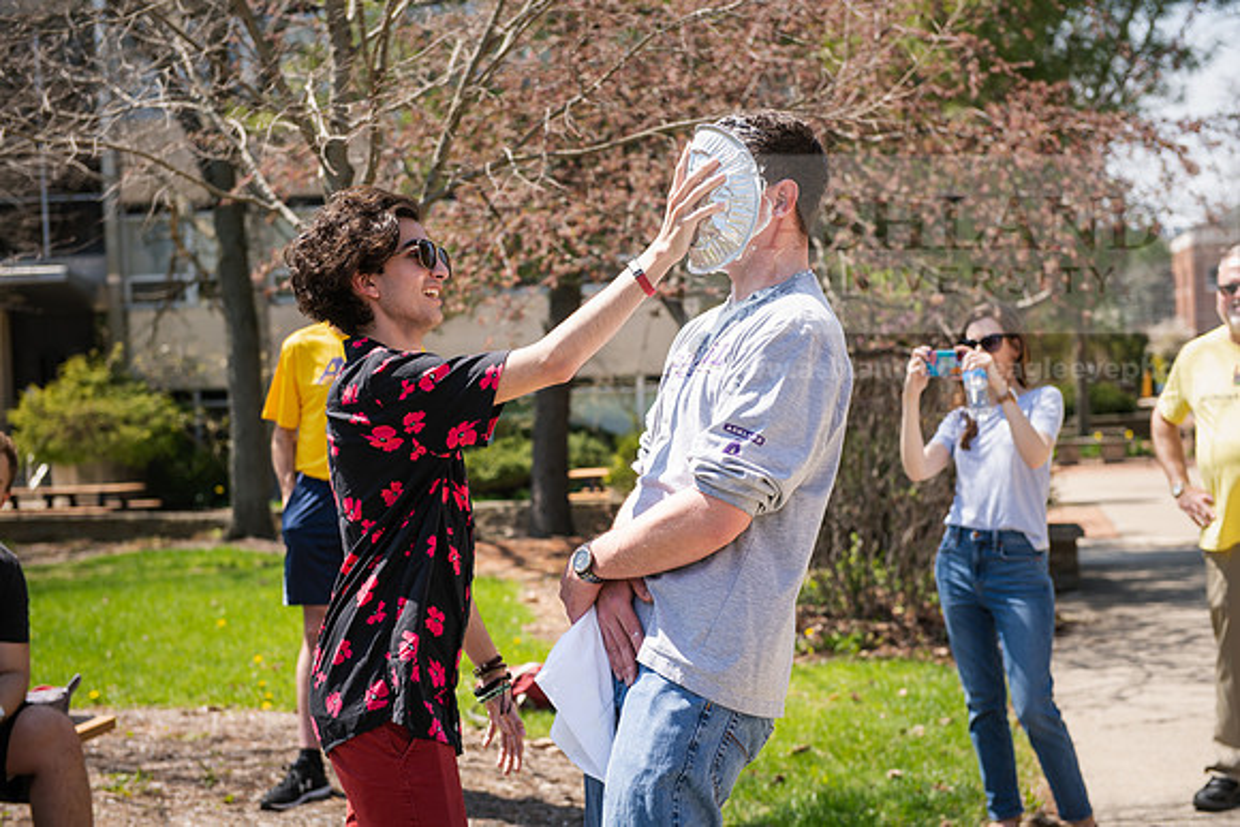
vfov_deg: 22.6
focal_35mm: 60
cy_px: 414
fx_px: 2067
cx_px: 620
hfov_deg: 33.4
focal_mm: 60
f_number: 4.5
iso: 125
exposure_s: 1/400
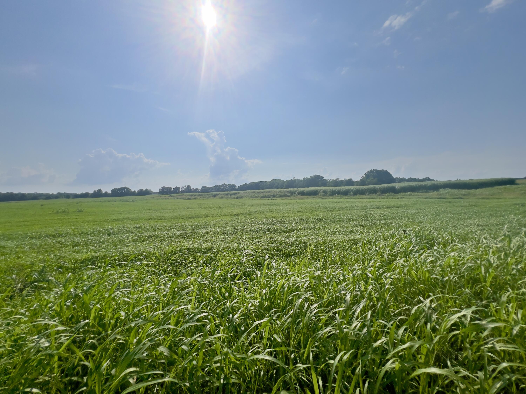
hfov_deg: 106.2
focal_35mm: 13
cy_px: 197
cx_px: 263
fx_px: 198
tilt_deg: -1.6
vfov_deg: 89.9
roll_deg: +1.9
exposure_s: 1/6494
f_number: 1.8
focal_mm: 1.57
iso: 40
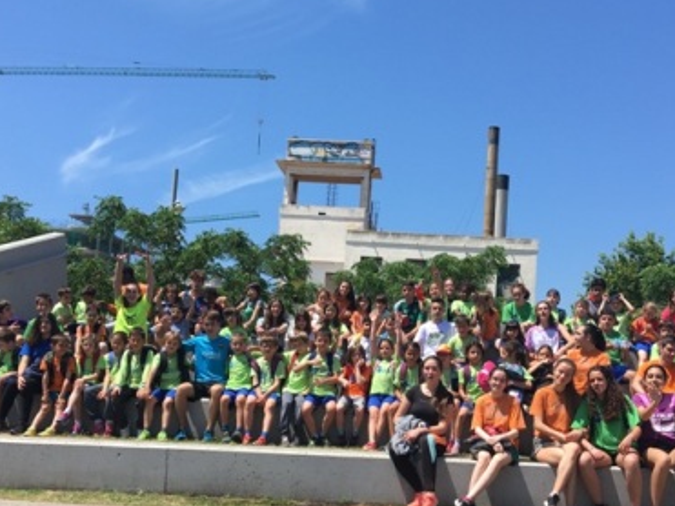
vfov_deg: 33.4
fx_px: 838
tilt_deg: +7.1
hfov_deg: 43.7
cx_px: 395
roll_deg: -4.3
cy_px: 326
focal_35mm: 43
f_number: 2.2
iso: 25
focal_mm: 4.15
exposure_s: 1/1261
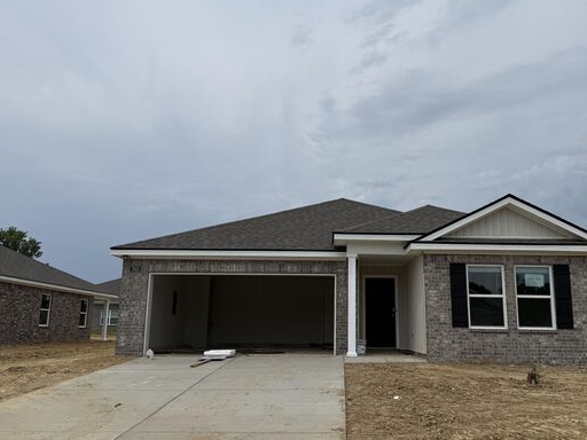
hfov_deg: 59.7
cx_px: 337
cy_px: 229
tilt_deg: +11.2
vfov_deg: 46.8
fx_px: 509
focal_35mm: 30
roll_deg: -0.6
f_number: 1.78
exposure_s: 1/10309
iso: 80
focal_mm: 6.76
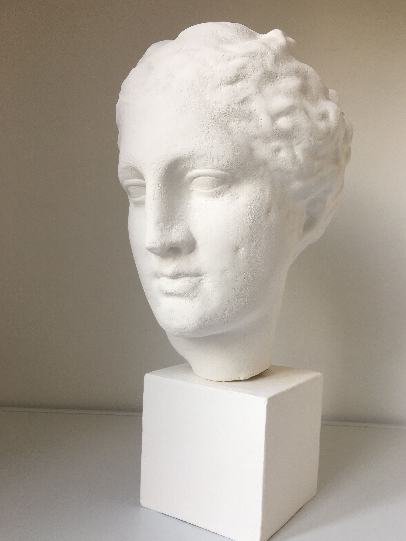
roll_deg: -3.4
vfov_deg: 55.3
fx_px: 516
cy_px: 282
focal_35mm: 33
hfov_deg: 42.9
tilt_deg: -2.3
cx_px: 224
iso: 32
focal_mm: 4.15
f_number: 2.2
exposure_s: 1/50
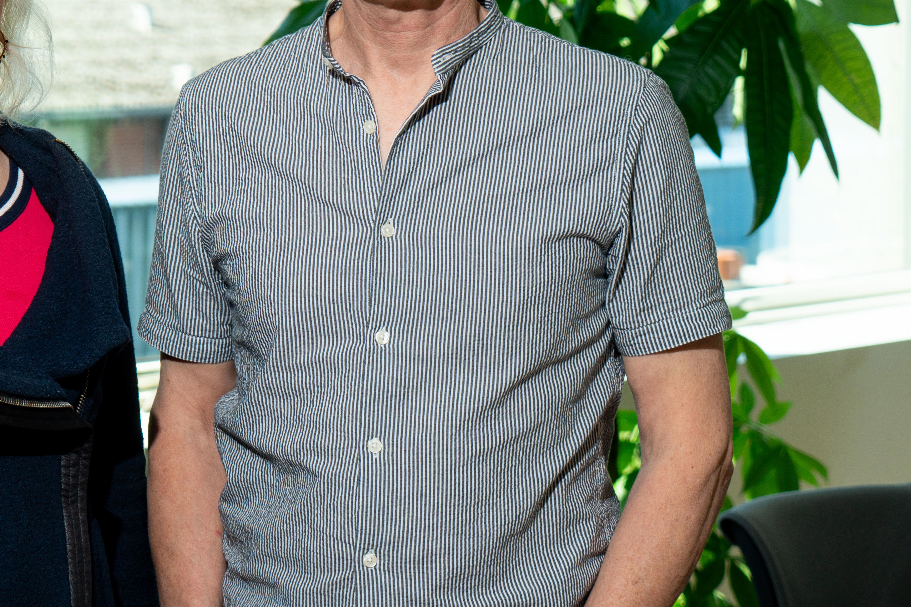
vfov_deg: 9.8
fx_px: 3540
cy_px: 111
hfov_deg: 14.6
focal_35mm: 140
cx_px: 247
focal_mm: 51
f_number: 4.5
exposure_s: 1/200
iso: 100
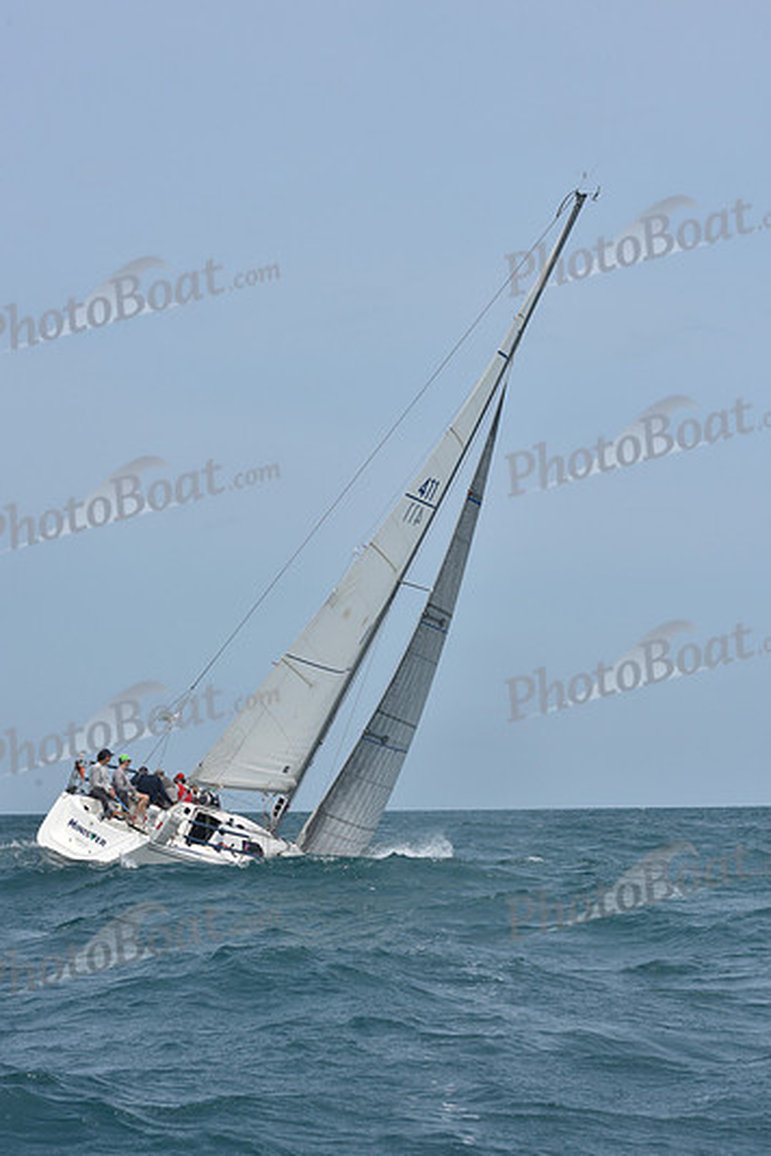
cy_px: 584
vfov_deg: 26.7
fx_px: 2441
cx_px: 393
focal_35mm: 76
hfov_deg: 17.9
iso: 250
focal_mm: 70
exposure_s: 1/800
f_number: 10
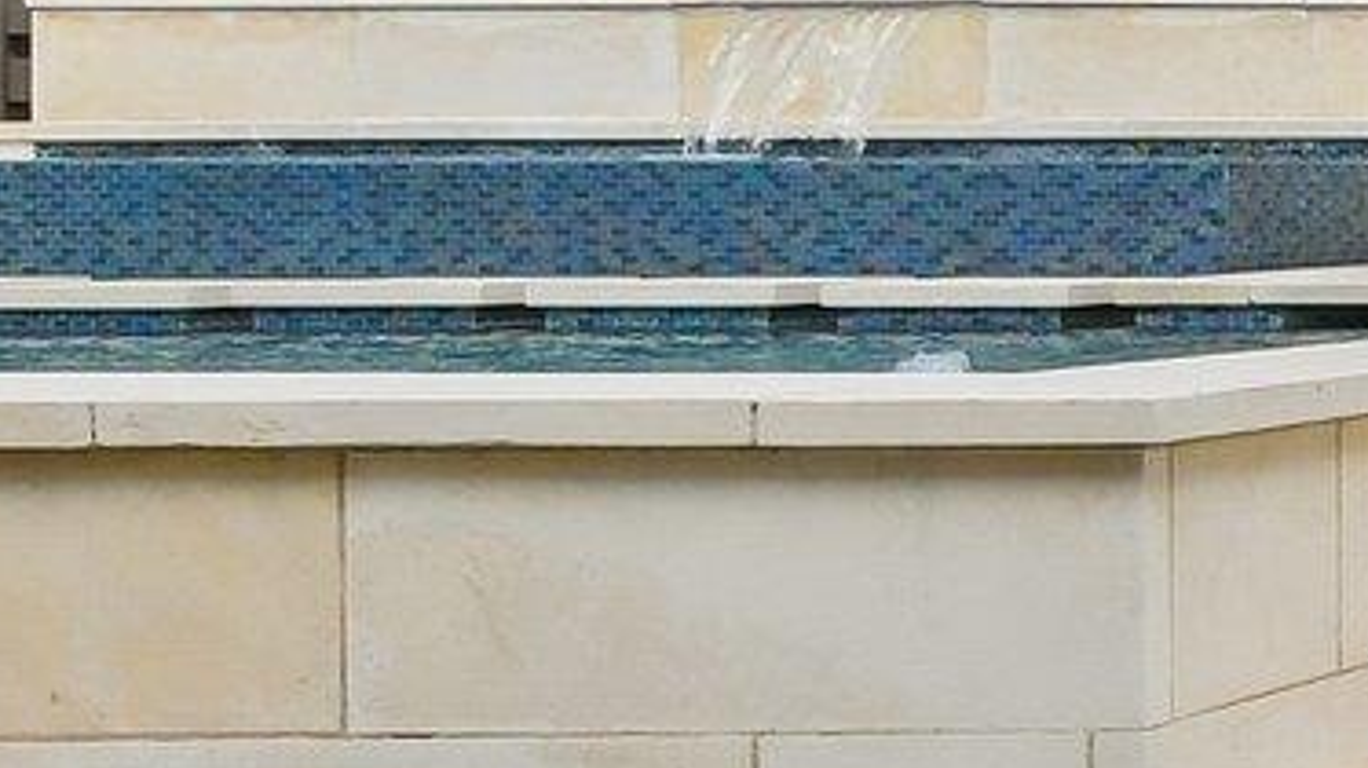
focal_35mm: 86
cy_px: 5
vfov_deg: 13.8
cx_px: 3124
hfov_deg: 15.7
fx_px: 3118
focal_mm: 10
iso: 400
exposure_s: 1/640
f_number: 8
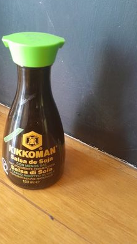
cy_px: 115
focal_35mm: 31
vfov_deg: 62.6
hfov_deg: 37.6
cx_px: 54
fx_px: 200
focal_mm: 3.98
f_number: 1.8
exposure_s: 1/25
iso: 400
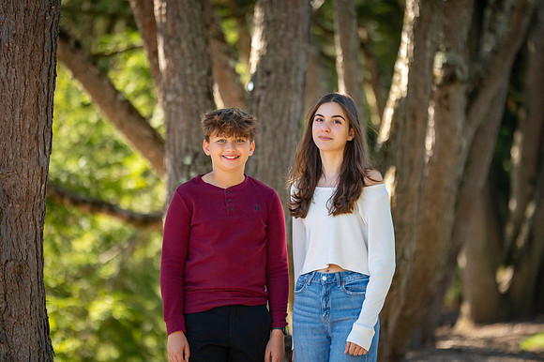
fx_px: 2721
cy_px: 181
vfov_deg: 7.6
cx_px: 272
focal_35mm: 180
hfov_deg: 11.4
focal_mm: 180
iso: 1250
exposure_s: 1/4000
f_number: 3.2
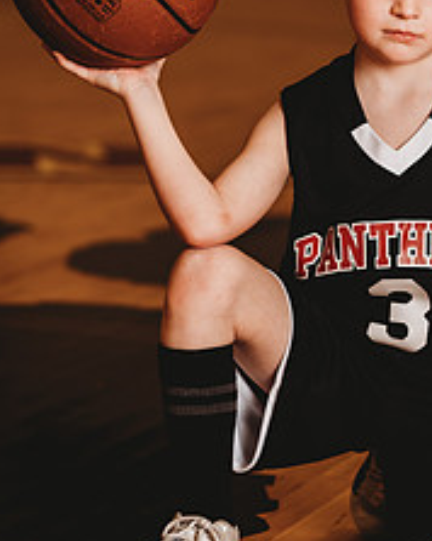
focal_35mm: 161
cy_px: 264
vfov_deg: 12.0
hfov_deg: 9.6
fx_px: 2577
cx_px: 325
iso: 100
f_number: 2.5
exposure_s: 1/160
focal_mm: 85
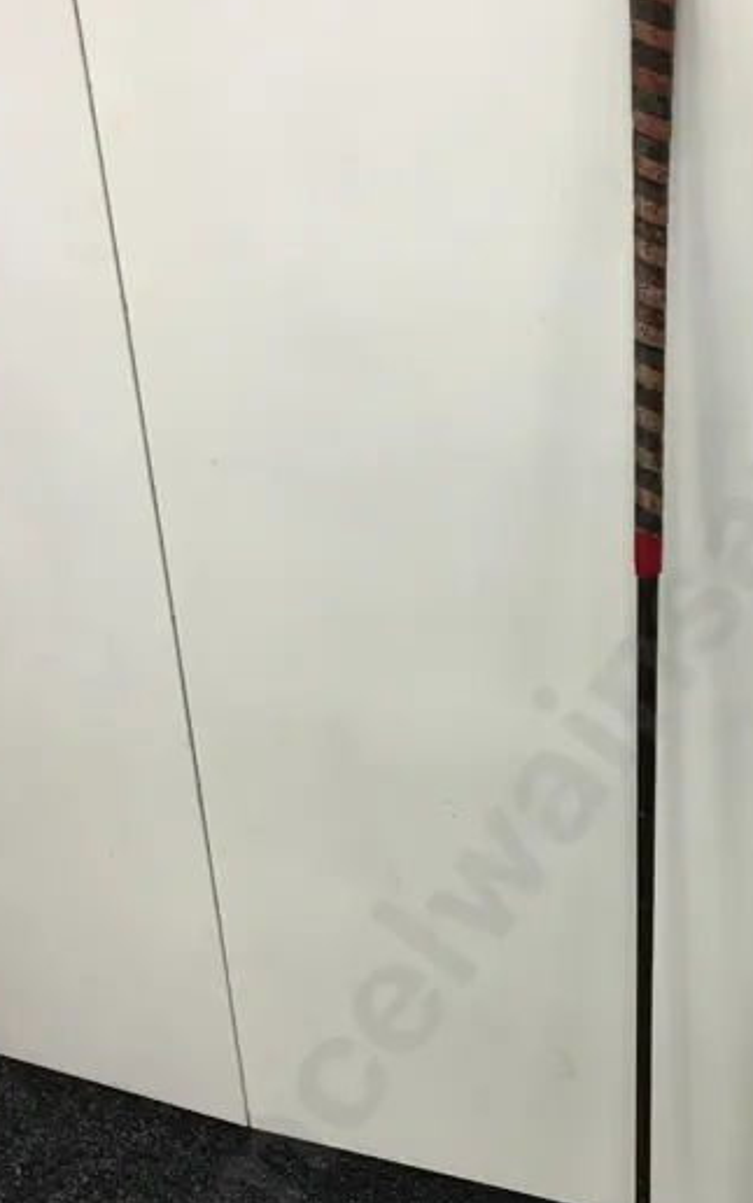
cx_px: 676
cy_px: 634
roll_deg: -0.5
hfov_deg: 20.9
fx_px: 2001
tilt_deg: -30.2
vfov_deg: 33.5
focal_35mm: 61
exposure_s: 1/17
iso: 32
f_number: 2.2
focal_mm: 4.15
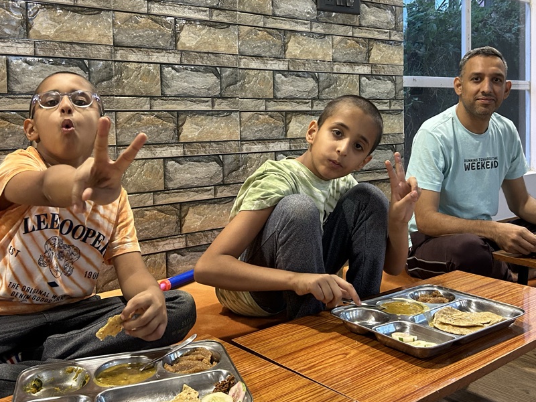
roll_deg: +1.2
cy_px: 146
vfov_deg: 36.6
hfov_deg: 47.8
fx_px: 604
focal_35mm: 39
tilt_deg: -2.0
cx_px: 300
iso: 320
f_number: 1.5
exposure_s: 1/50
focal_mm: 5.7
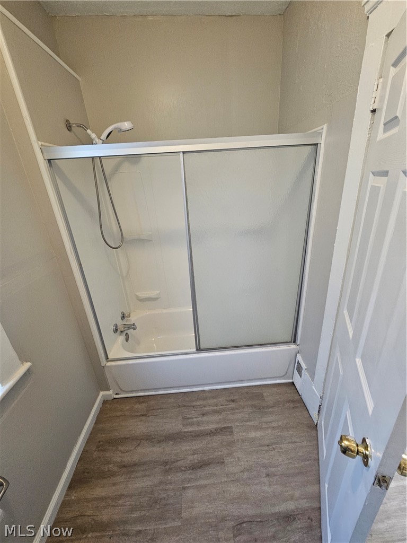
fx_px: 204
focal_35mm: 13
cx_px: 204
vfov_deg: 106.2
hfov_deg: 89.9
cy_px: 272
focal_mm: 2.2
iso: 500
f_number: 2.2
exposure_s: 1/30
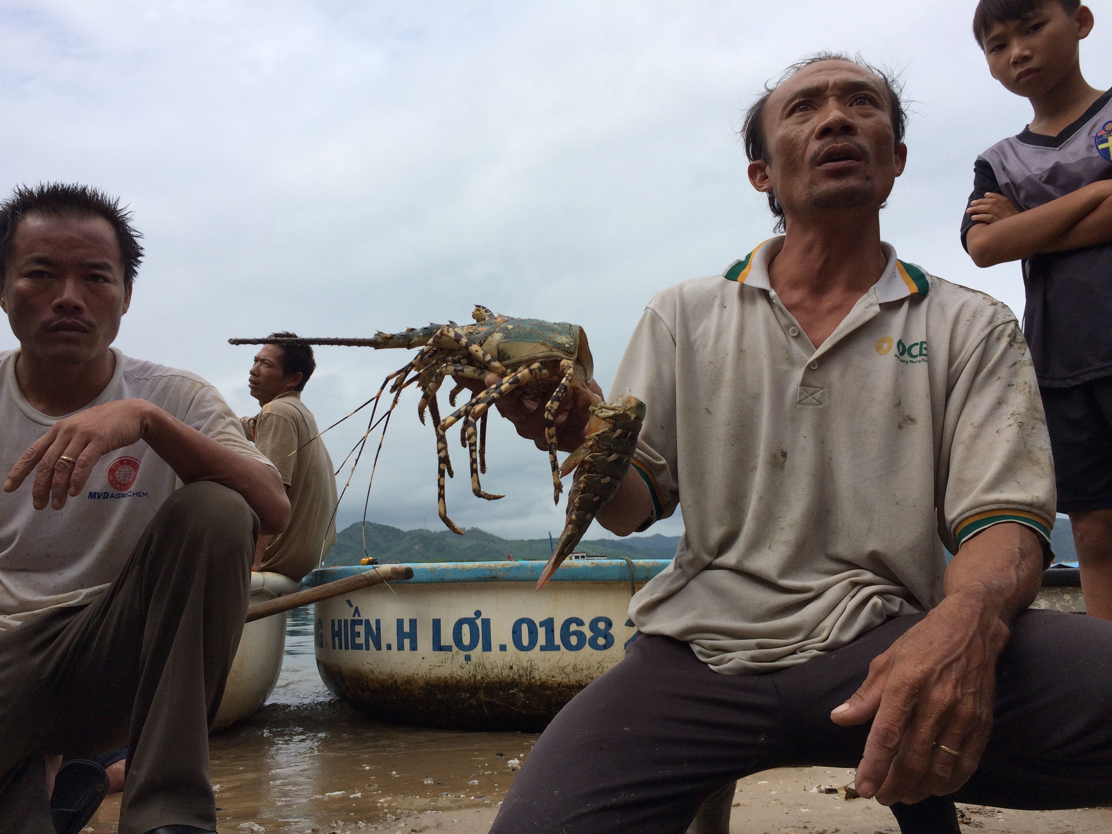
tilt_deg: +9.5
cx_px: 556
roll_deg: -1.3
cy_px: 417
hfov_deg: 61.7
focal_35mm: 29
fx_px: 932
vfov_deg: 48.2
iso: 32
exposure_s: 1/3425
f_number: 2.2
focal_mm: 4.15
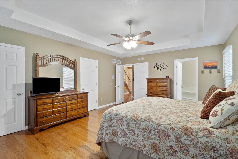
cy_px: 80
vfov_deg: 73.7
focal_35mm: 16
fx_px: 106
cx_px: 119
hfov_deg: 96.7
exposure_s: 1/1.25
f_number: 8
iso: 400
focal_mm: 8
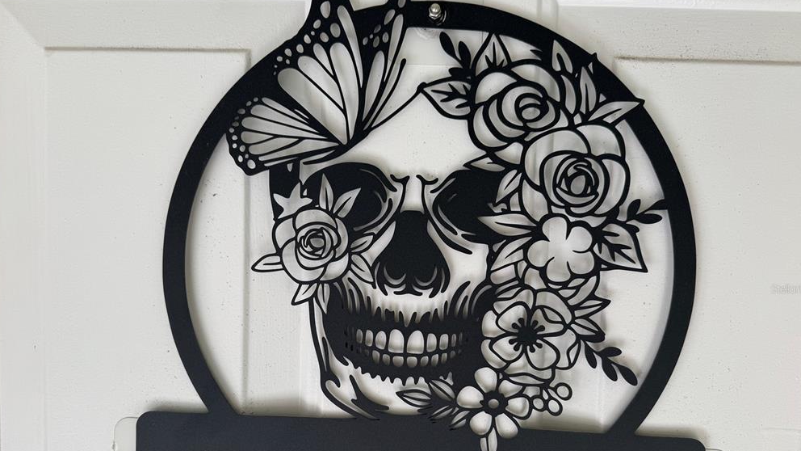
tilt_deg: -3.1
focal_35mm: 27
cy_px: 289
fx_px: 573
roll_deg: -0.3
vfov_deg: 42.5
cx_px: 407
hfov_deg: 69.9
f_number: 1.78
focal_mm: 6.76
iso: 64
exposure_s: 1/264
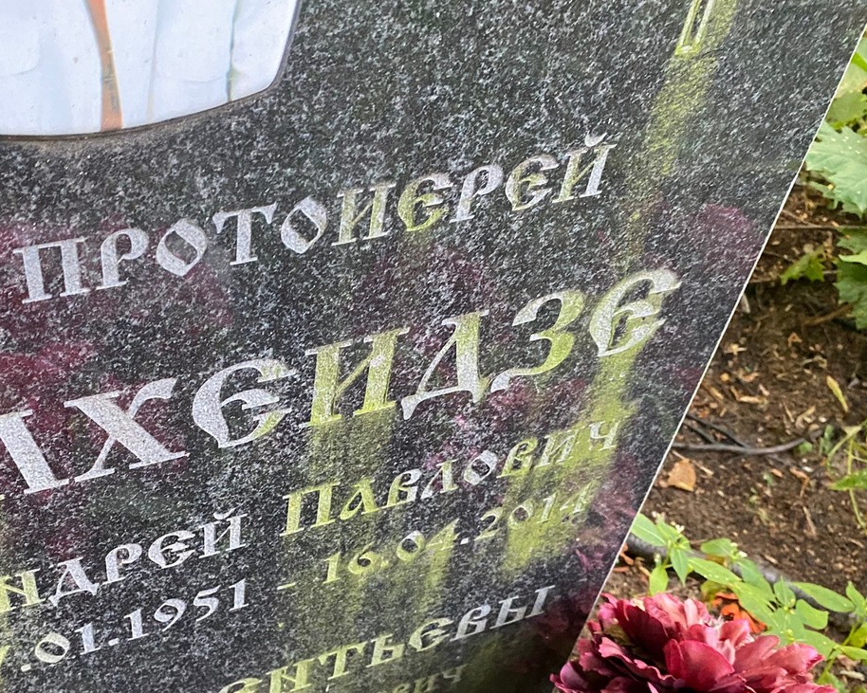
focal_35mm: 40
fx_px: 1026
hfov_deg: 45.1
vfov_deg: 36.9
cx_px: 286
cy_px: 463
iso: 500
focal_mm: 4.25
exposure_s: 1/52
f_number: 1.8
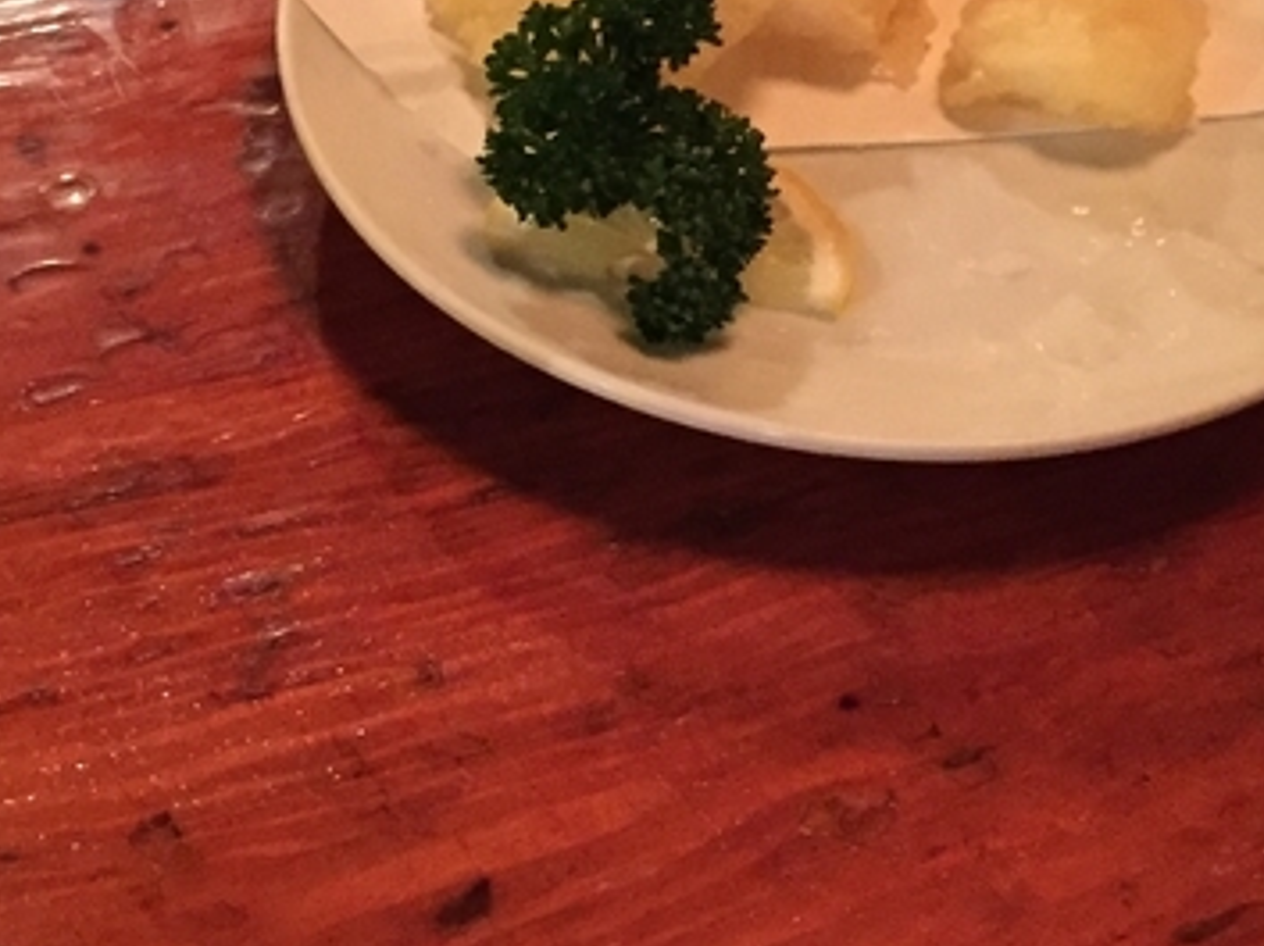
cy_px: 311
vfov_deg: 17.5
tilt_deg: -43.2
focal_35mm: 84
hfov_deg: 23.3
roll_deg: +0.4
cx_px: 543
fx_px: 3065
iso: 400
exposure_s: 1/15
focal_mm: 4.15
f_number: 2.2
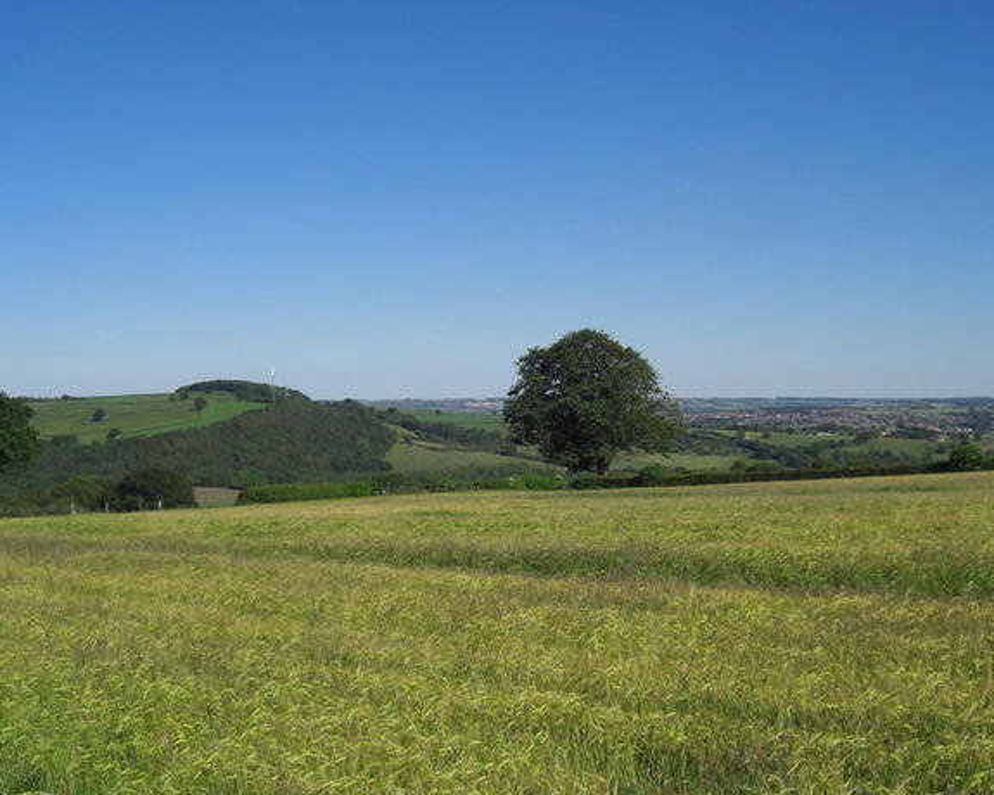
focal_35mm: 47
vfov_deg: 32.1
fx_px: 1383
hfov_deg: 39.5
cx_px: 545
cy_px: 402
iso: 80
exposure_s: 1/250
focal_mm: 7.9
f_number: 8
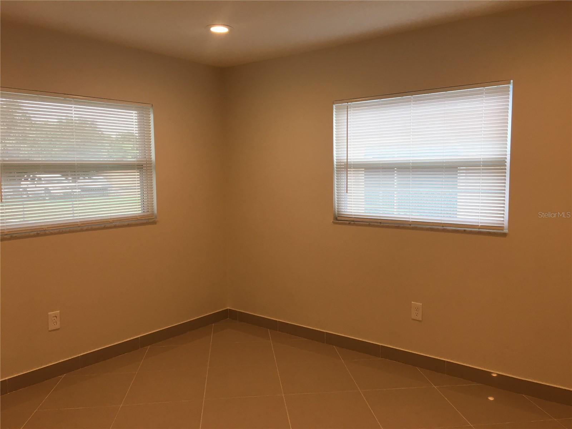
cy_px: 214
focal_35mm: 29
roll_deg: +0.6
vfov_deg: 48.2
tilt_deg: -5.4
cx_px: 286
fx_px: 479
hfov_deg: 61.7
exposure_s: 1/40
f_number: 2.2
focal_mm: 4.15
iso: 25
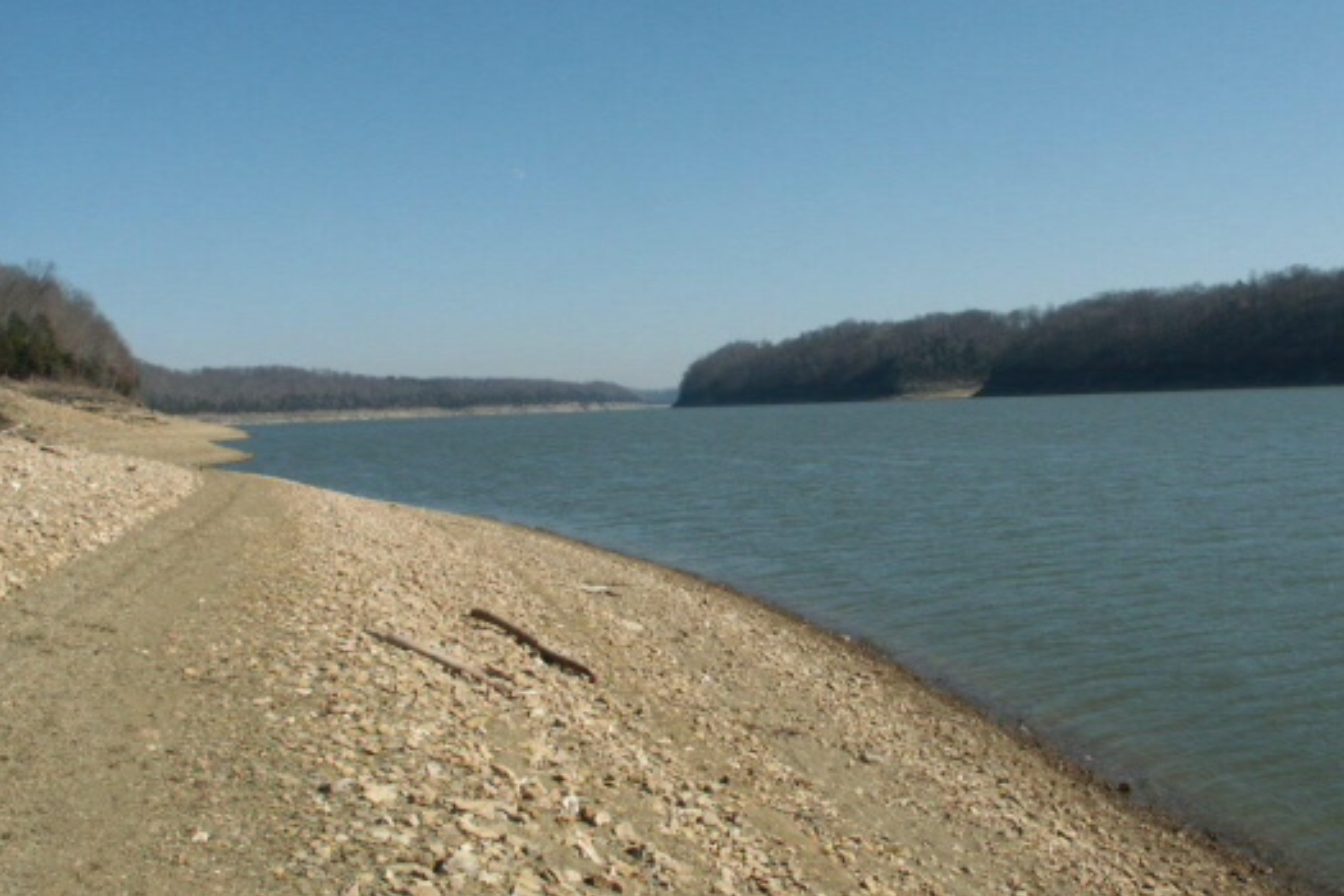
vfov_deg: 35.9
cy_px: 397
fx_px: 1381
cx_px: 739
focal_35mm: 37
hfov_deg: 51.8
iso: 100
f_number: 8
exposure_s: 1/500
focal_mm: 7.32
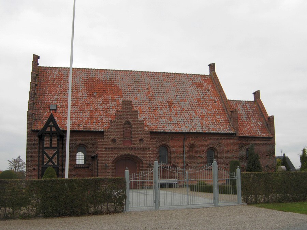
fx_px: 319
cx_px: 154
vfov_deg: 39.7
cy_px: 115
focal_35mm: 36
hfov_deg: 51.4
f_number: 3.8
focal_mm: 7.5
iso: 50
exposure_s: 1/235
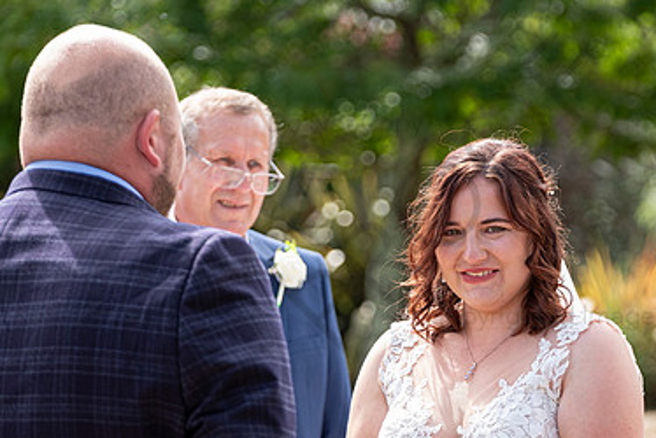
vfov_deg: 6.3
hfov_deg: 9.3
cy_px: 251
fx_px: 4012
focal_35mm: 220
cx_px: 453
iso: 200
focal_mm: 94.5
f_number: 3.2
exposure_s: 1/640
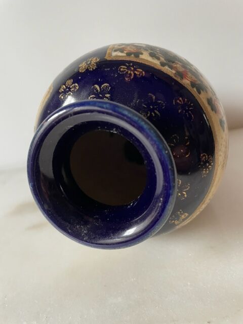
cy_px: 162
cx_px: 122
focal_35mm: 26
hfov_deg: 53.1
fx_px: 243
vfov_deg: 67.3
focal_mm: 4.2
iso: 250
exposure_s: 1/60
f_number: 1.6
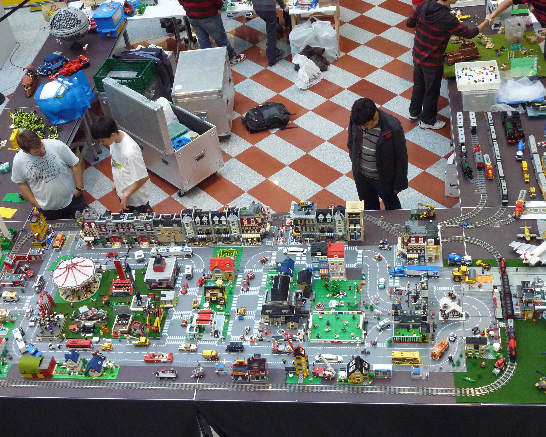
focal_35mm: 47
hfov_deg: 39.5
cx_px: 262
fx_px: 759
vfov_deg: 32.1
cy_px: 218
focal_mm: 7.3
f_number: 3.7
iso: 320
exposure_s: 1/30
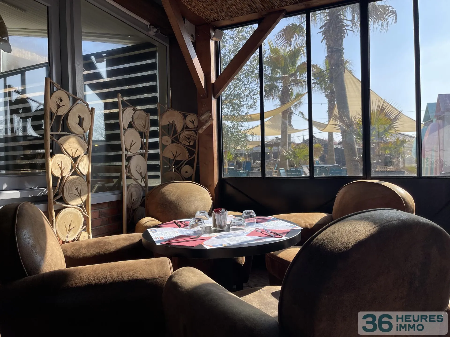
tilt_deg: -1.9
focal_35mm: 25
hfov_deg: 69.4
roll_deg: +1.3
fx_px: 325
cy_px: 168
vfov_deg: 54.9
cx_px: 225
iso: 32
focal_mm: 5.1
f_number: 1.6
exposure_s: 1/1323
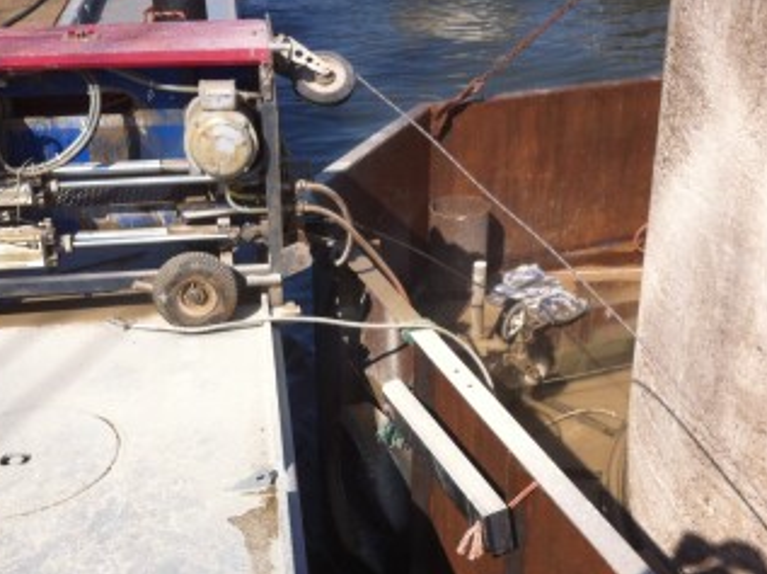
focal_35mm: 53
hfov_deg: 36.2
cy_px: 391
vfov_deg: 27.3
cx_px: 390
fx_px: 1173
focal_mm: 3.85
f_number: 2.8
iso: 80
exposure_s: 1/1676
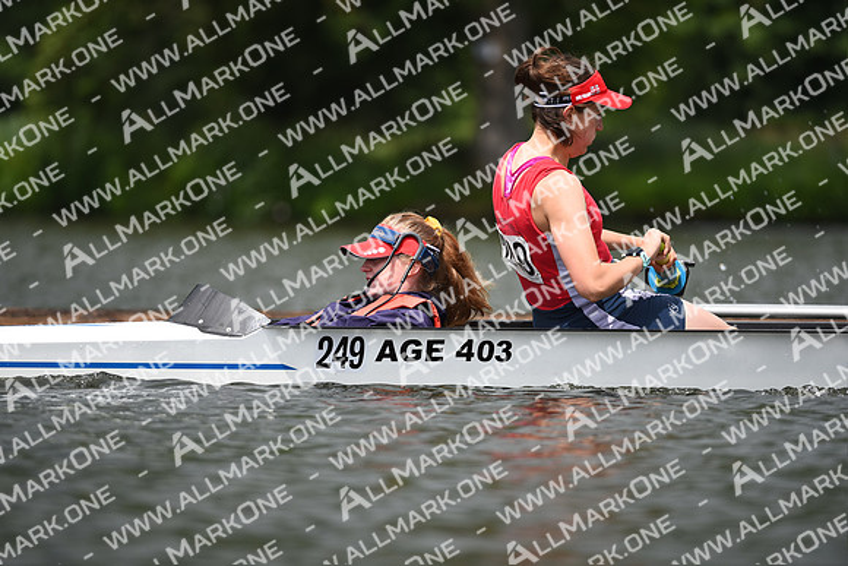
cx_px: 424
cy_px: 283
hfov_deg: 6.9
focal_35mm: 300
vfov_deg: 4.6
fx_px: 7068
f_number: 4
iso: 160
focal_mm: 300
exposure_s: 1/1600
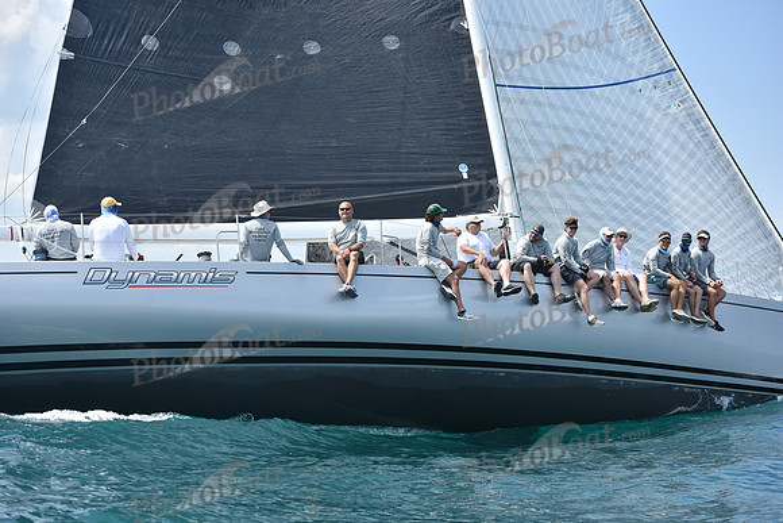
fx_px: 1523
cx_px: 392
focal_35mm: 70
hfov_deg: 28.8
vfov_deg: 19.5
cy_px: 262
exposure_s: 1/1250
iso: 250
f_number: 5
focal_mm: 70
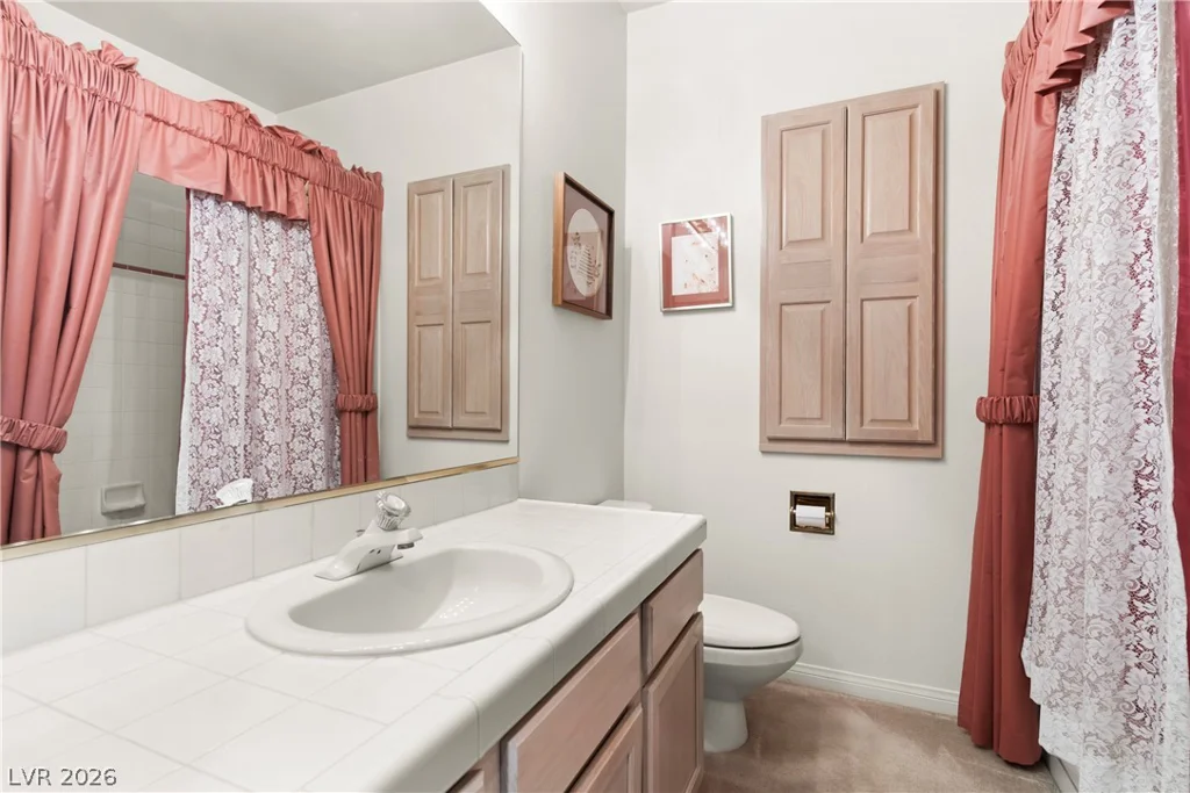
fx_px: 562
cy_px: 396
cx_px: 595
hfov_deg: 93.3
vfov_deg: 70.5
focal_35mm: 17
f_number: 8
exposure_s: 1/10
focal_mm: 17
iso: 400
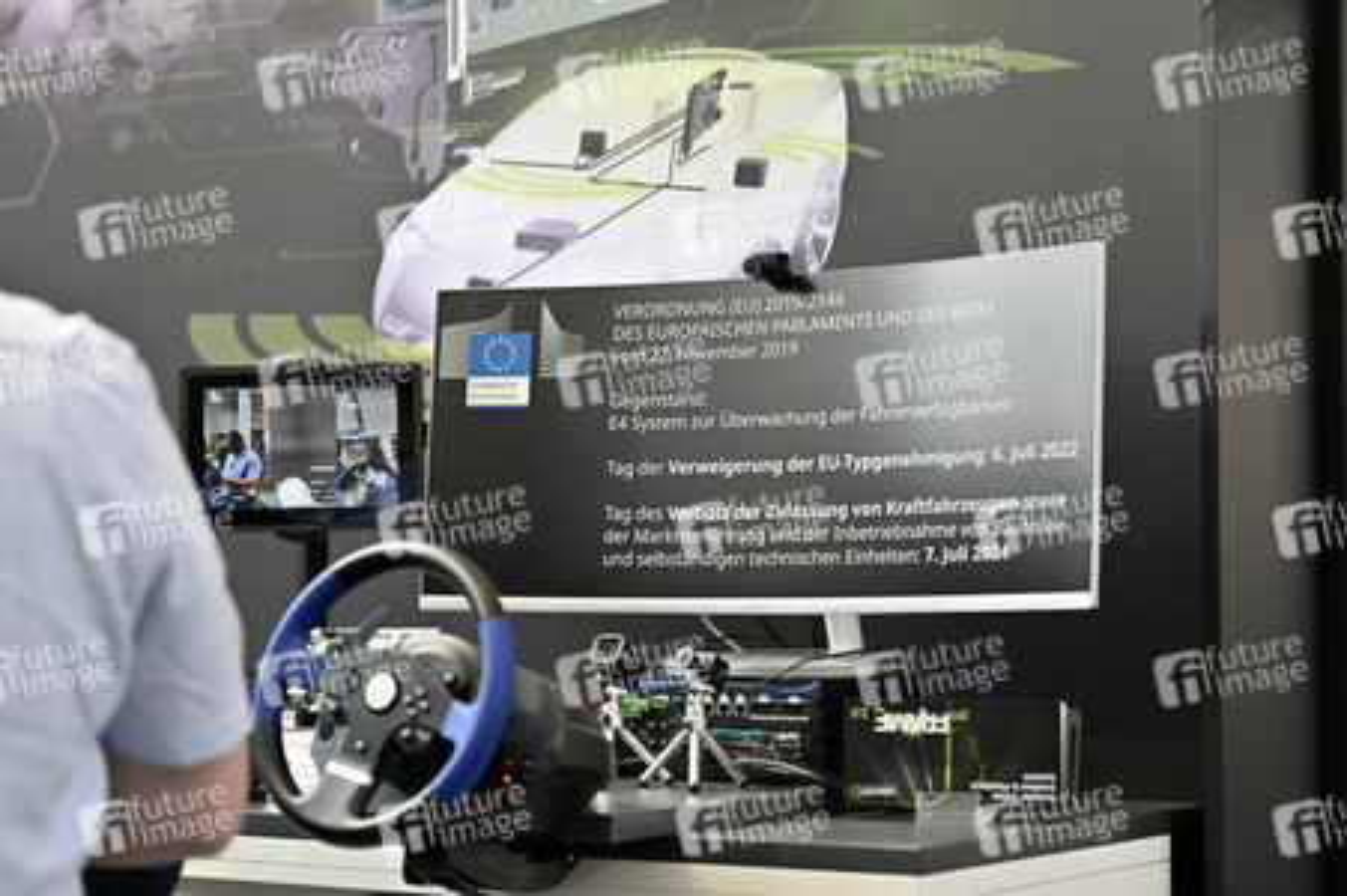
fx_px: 2655
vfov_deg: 19.2
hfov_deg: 28.5
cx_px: 674
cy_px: 448
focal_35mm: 71
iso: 640
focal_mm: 71
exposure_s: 1/400
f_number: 2.8
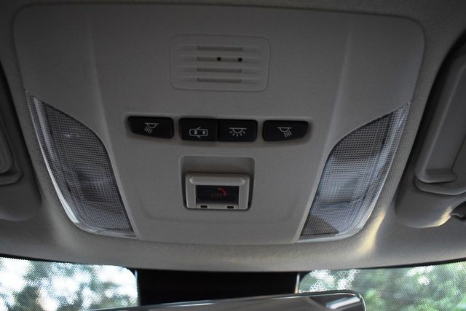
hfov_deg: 67.4
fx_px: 350
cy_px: 156
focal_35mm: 27
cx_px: 233
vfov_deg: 48.0
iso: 1600
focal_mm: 18
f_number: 3.5
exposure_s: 1/125
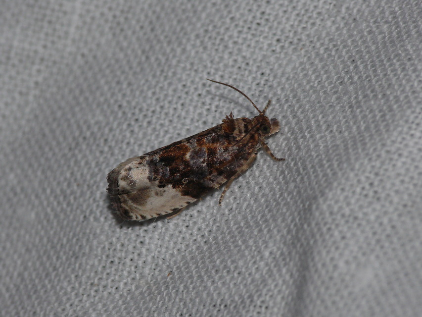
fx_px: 3487
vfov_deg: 5.2
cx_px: 211
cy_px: 158
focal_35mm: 286
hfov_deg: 6.9
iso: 200
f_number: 11
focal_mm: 60.5
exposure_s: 1/640
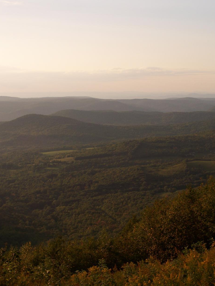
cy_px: 158
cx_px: 110
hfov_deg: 20.7
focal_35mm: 71
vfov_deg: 27.4
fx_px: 588
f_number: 3.2
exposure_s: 1/500
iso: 80
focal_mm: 10.7
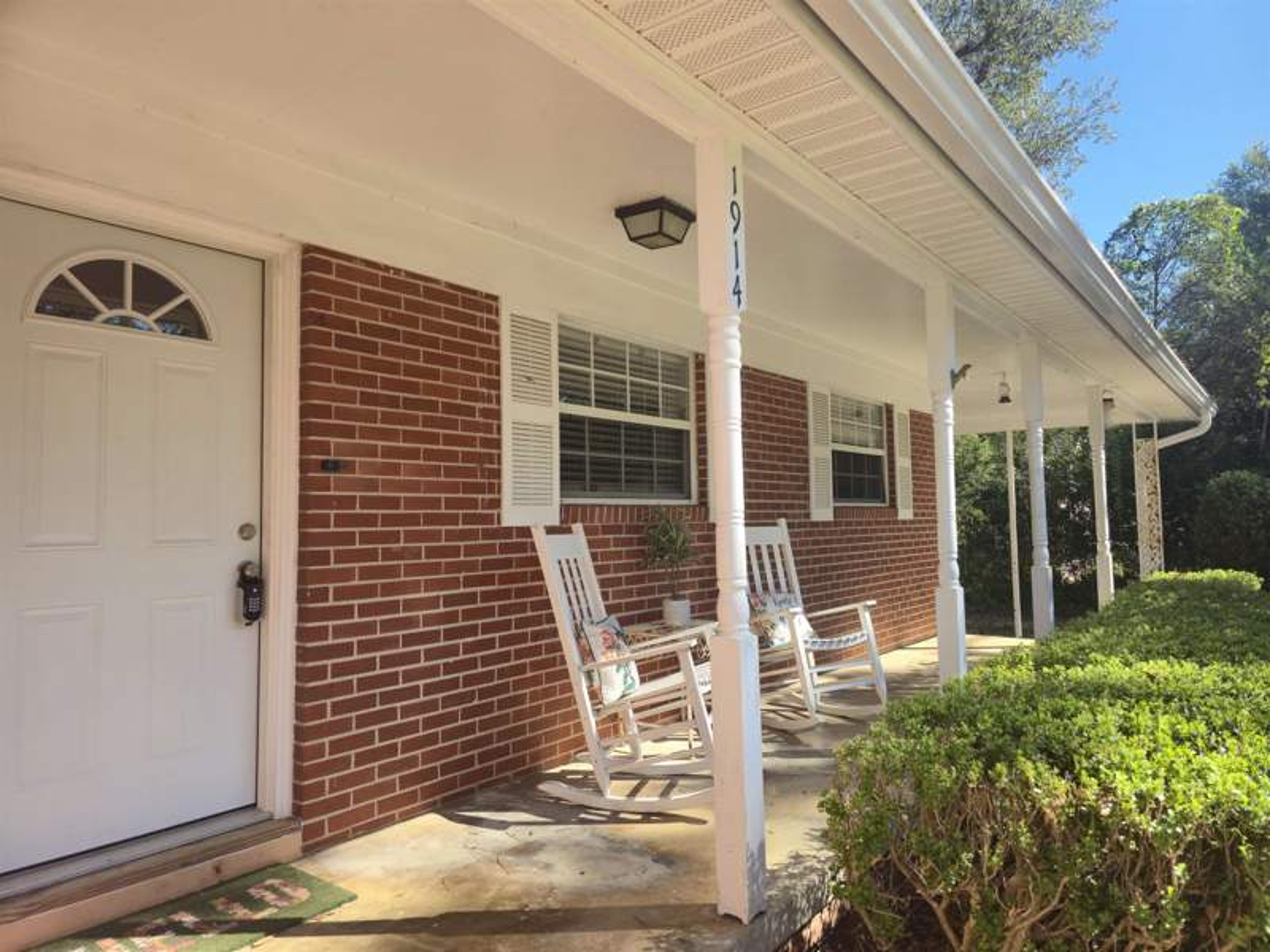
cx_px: 635
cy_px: 476
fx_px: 844
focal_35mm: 23
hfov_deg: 73.9
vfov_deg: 58.9
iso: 12
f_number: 1.7
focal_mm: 6.3
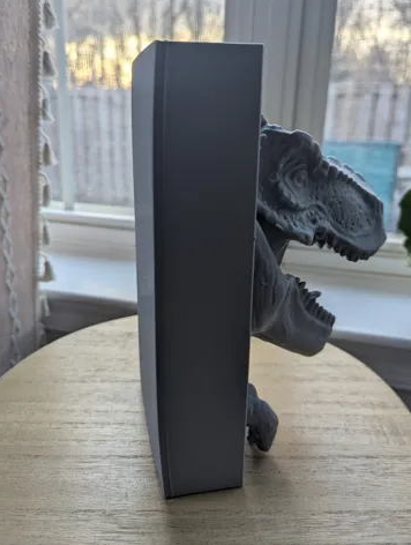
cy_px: 240
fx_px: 426
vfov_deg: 65.0
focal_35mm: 27
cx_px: 189
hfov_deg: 51.5
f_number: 1.85
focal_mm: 6.81
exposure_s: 1/38.7
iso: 41
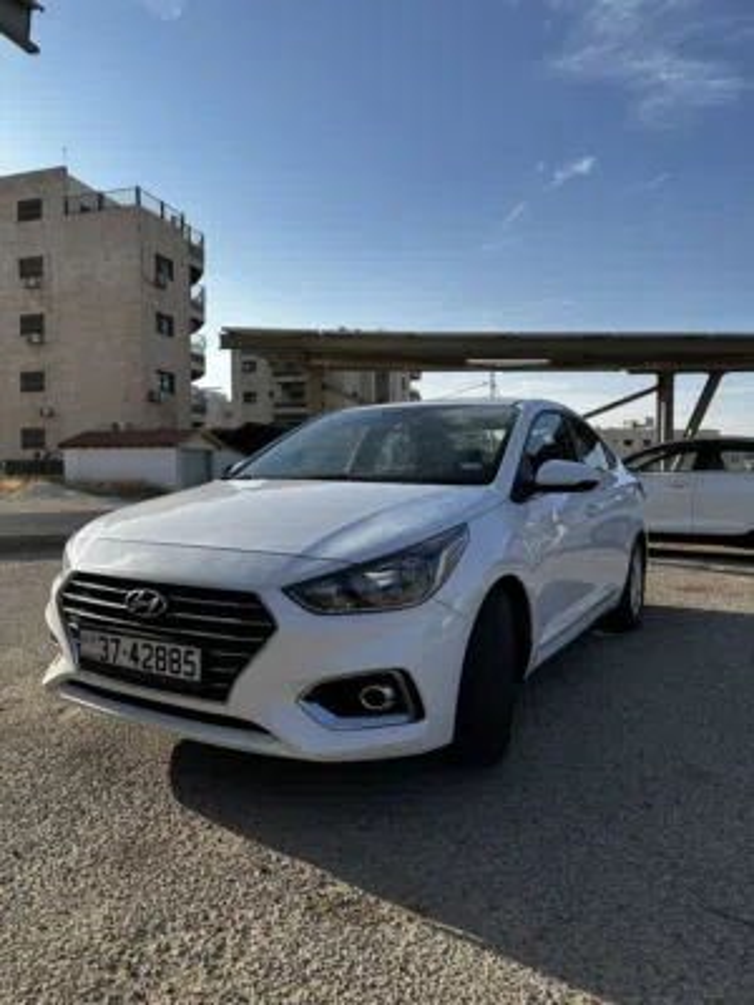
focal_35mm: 24
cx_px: 377
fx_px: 697
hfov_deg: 56.8
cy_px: 502
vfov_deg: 71.6
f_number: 1.78
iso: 80
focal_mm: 6.86
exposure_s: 1/3717
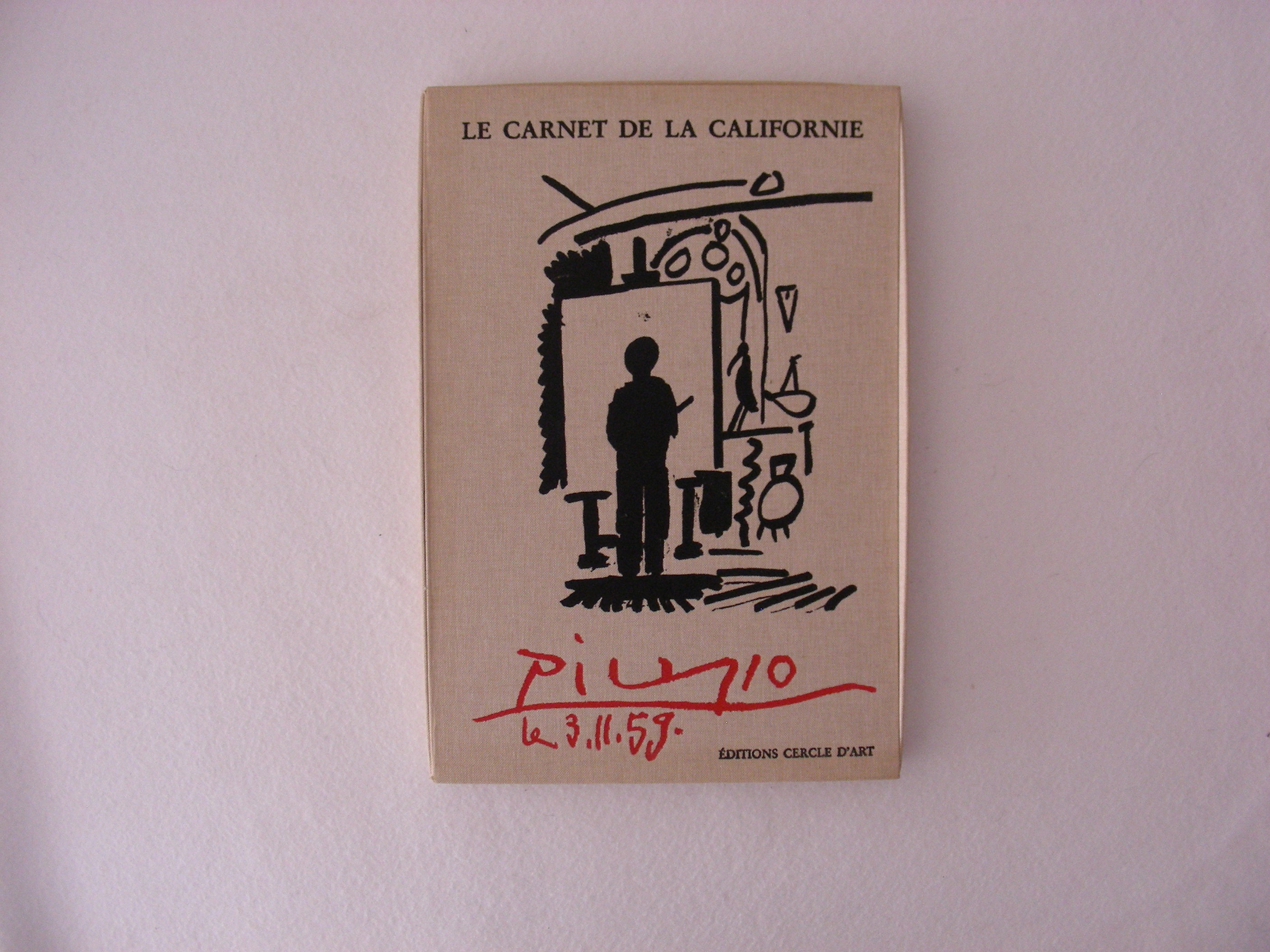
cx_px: 635
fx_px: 1394
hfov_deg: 49.0
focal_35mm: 38
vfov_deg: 37.7
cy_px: 476
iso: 178
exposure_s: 1/30
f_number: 3.5
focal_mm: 6.3
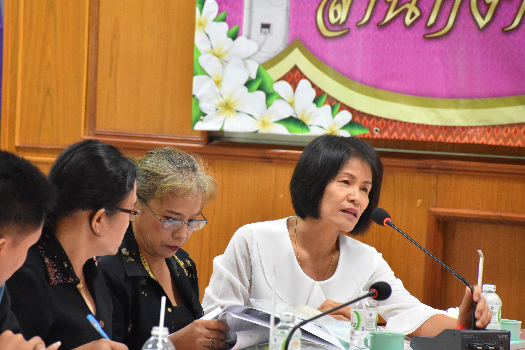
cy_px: 189
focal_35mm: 222
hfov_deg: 9.3
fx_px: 3237
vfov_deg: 6.2
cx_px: 210
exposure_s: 1/60
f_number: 5.6
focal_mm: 122
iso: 1800
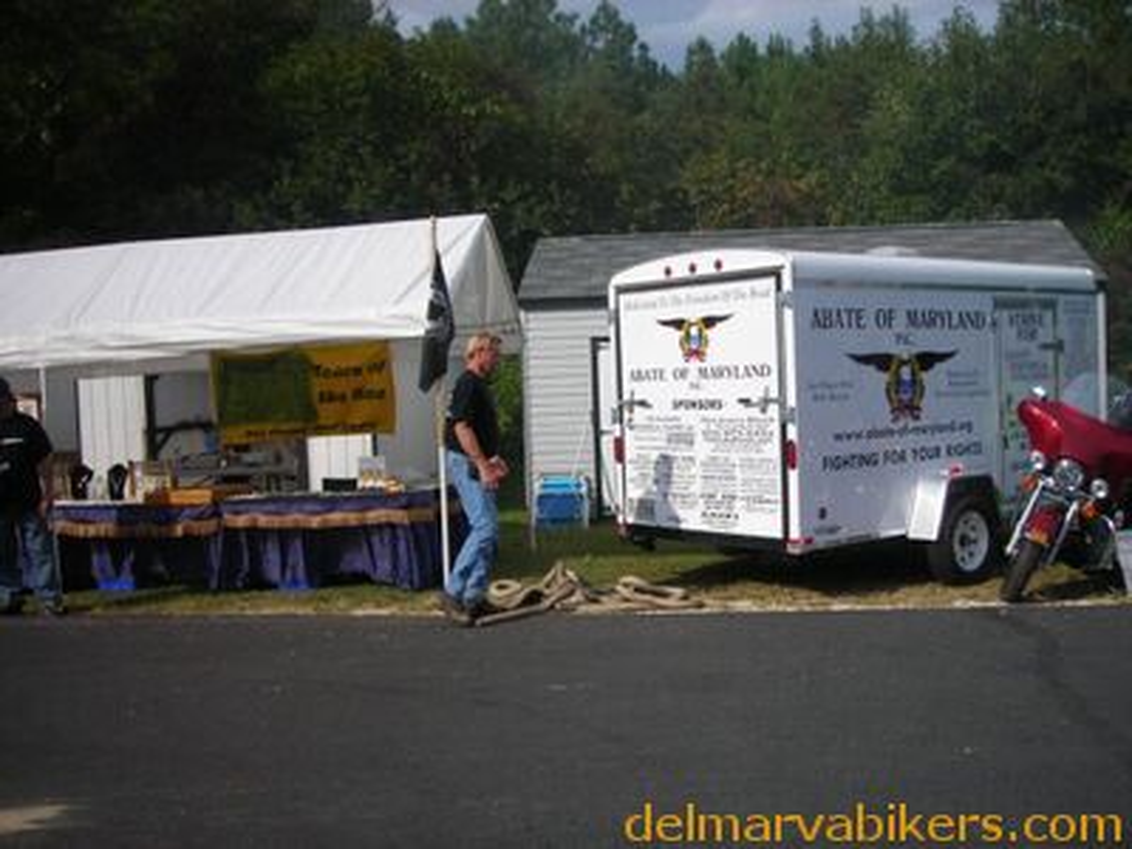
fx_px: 1243
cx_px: 566
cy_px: 424
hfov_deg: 49.0
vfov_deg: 37.7
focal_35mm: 38
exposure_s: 1/238
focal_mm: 6.3
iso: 50
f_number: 6.4
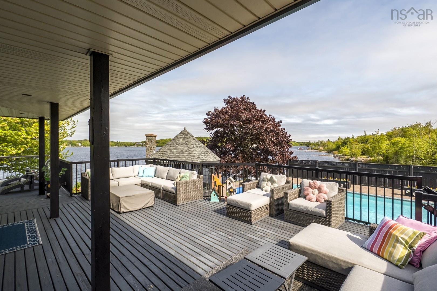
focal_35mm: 15
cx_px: 218
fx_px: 182
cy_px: 146
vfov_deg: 77.3
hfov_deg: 100.4
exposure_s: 1/2000
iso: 400
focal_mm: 10
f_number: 5.6
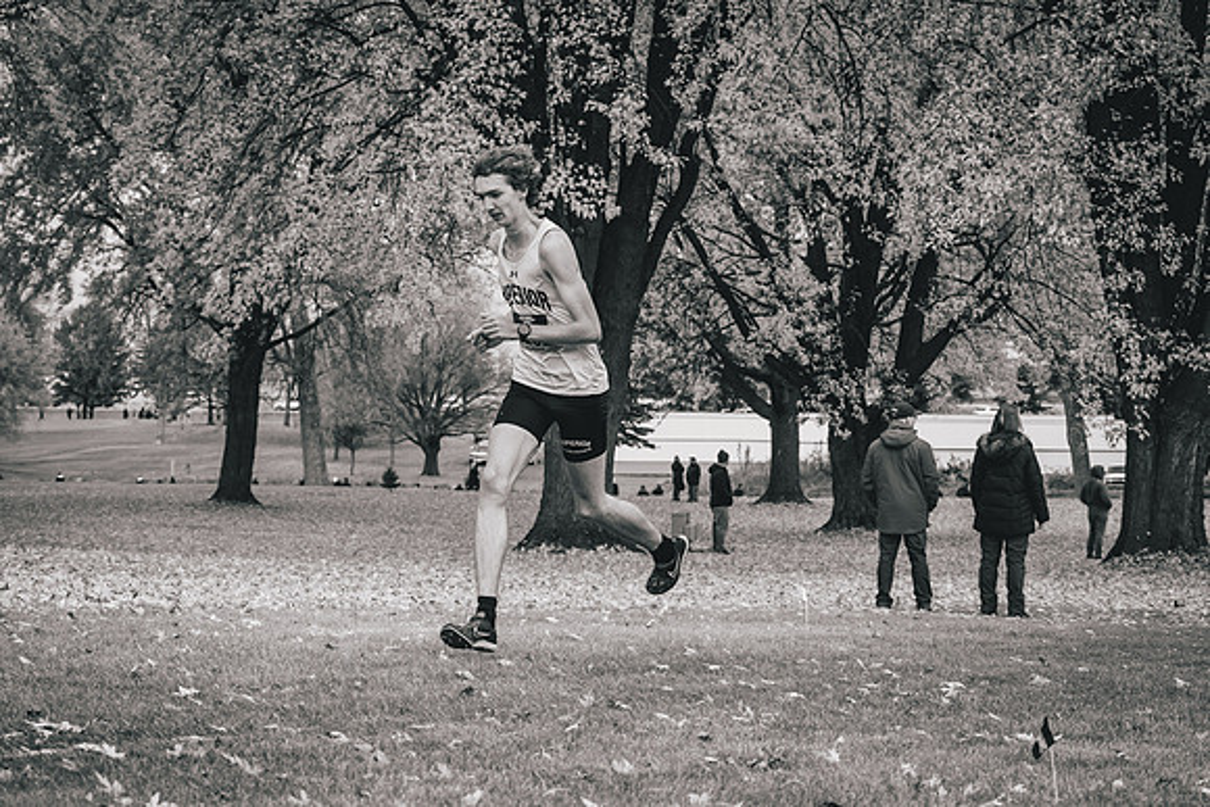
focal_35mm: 78
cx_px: 605
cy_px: 404
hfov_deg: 26.1
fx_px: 2608
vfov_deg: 17.6
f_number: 6.3
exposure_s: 1/800
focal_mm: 68
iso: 400
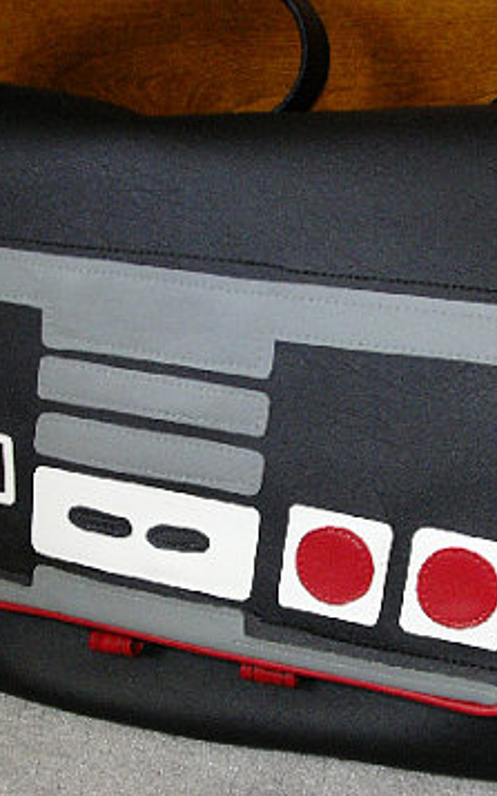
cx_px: 207
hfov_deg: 20.9
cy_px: 456
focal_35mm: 62
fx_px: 1344
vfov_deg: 32.9
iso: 200
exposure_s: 1/8
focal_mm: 5.8
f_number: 2.9
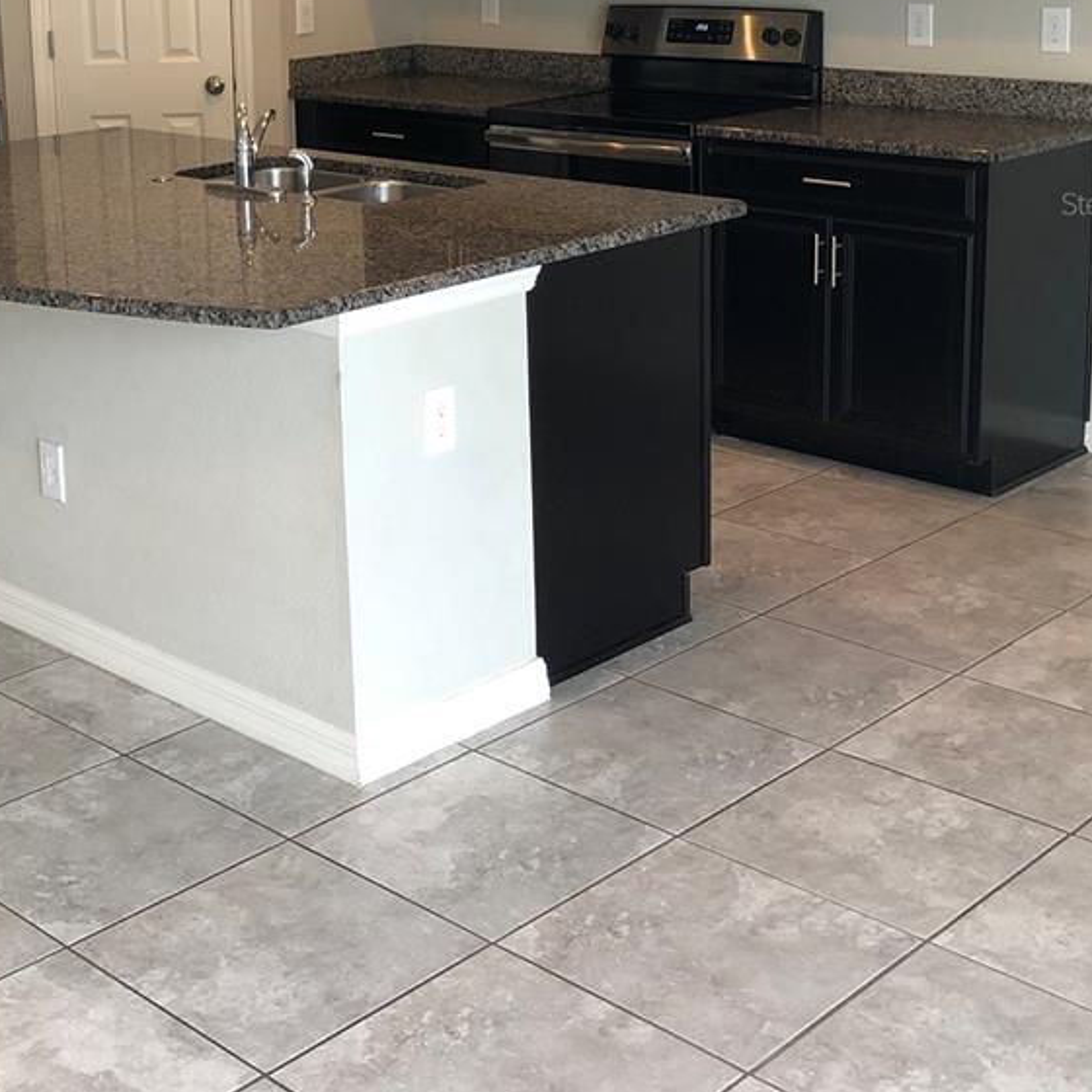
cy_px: 203
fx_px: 1892
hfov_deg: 31.8
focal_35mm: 53
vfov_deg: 31.3
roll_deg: +1.9
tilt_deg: -9.6
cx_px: 322
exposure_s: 1/30
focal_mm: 3.99
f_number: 1.8
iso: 25
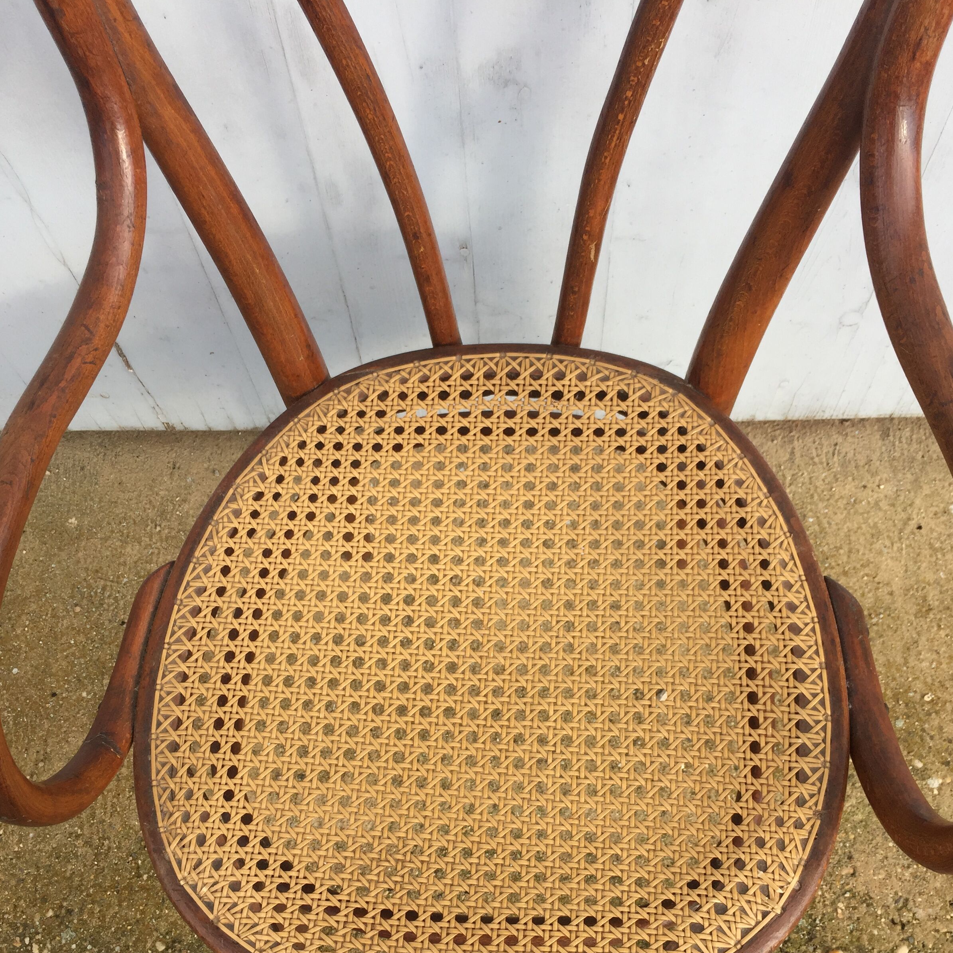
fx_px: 1090
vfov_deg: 46.4
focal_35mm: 35
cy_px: 647
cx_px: 482
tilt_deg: -66.8
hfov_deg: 47.2
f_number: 2.2
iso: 32
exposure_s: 1/501
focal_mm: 4.15
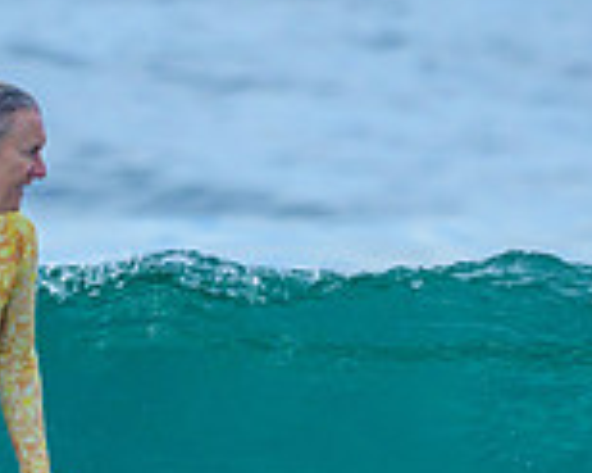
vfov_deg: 0.4
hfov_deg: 0.5
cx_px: 66
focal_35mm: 3803
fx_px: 66590
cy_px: 550
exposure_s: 1/3200
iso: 450
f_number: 6.3
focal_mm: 800
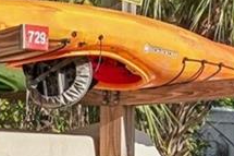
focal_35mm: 164
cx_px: 127
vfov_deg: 8.3
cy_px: 152
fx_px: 1065
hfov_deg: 12.5
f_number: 8
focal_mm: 22
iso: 400
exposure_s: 1/1000
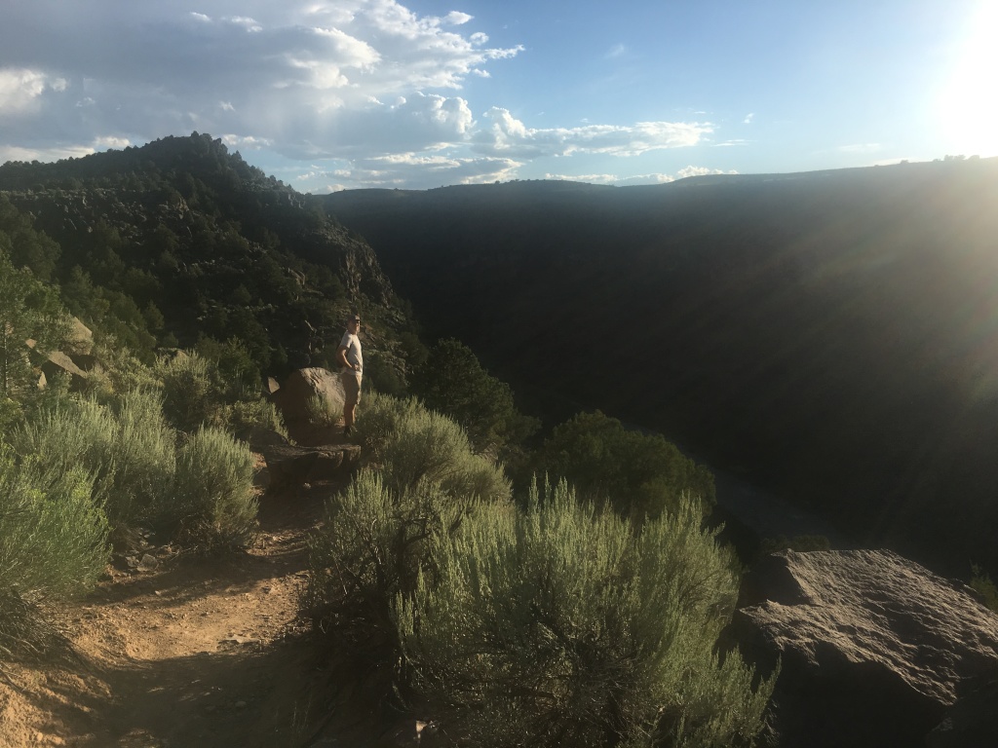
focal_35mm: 29
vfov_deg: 48.2
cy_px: 374
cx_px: 499
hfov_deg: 61.7
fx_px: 836
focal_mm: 4.15
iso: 25
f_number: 2.2
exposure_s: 1/1399
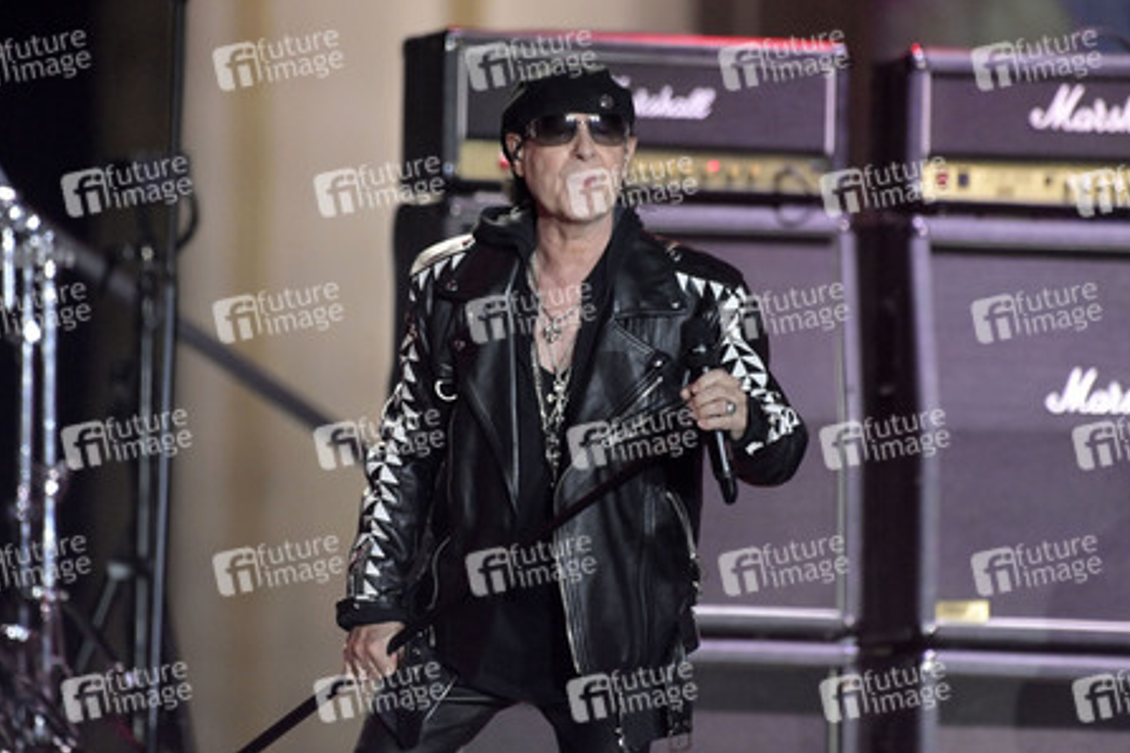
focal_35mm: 454
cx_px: 565
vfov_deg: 3.0
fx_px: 14249
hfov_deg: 4.5
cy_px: 376
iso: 12800
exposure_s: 1/640
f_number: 5.6
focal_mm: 450
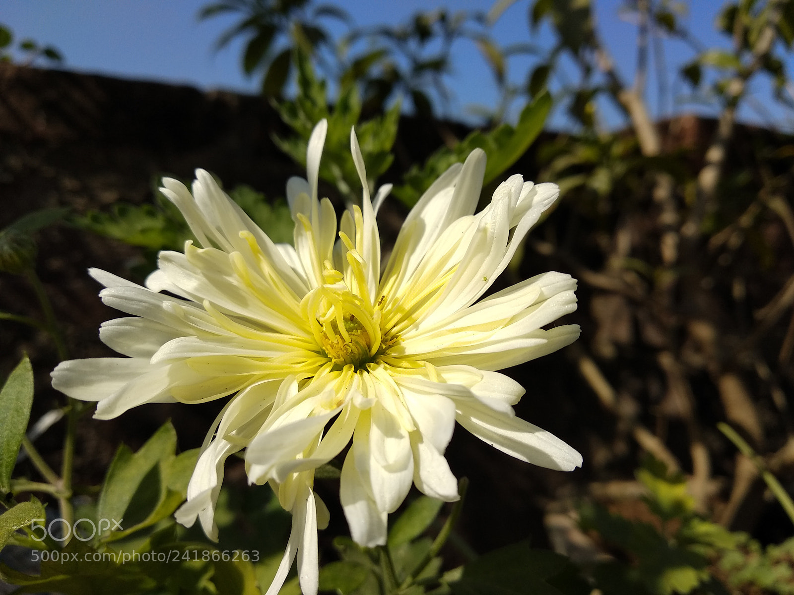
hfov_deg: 67.3
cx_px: 397
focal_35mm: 26
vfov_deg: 53.1
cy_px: 298
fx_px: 596
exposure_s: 1/1681
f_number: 2.2
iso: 125
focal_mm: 3.81
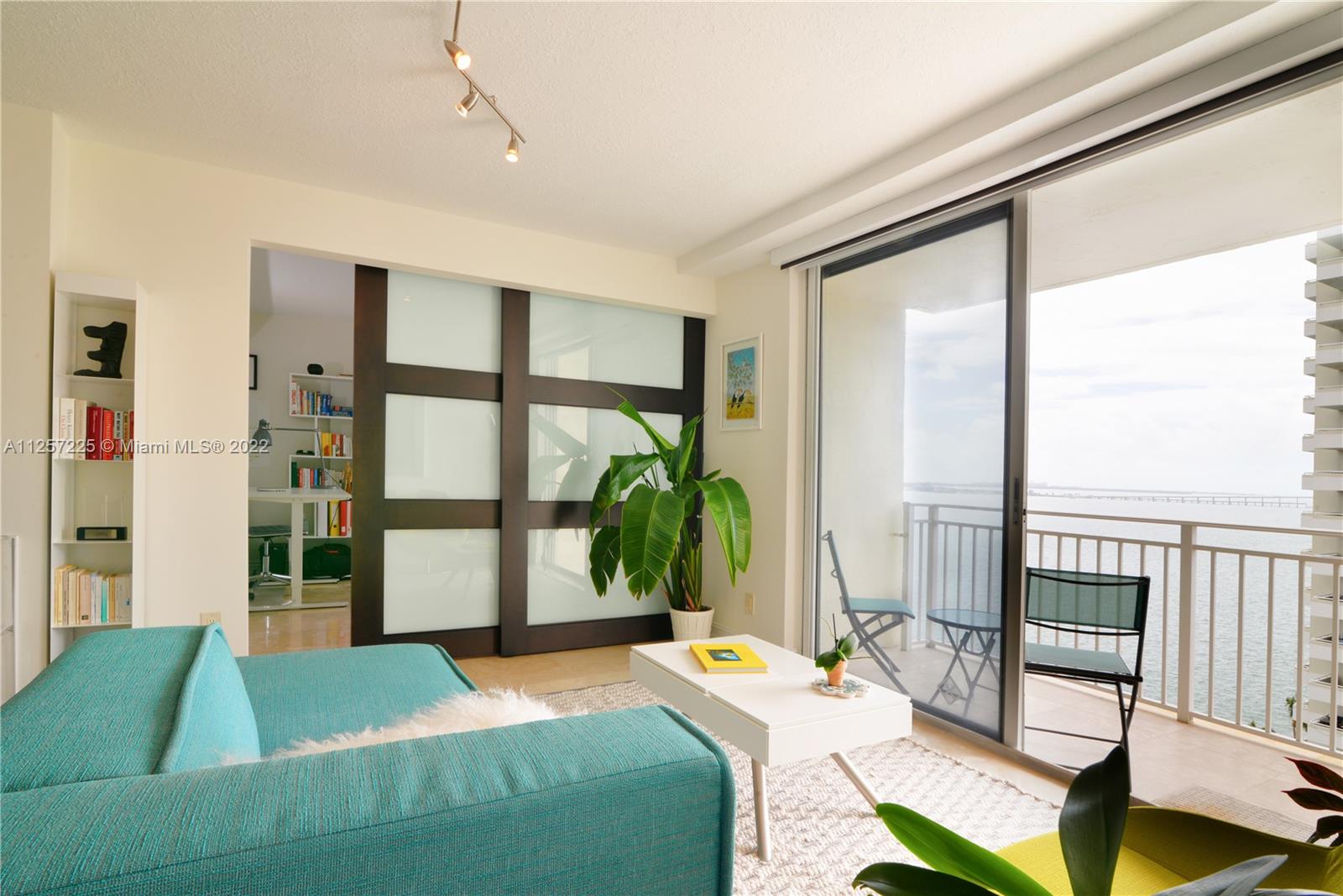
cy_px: 448
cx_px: 672
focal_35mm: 18
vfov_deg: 67.4
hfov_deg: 90.0
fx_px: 672
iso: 100
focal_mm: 18
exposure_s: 1/50
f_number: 22
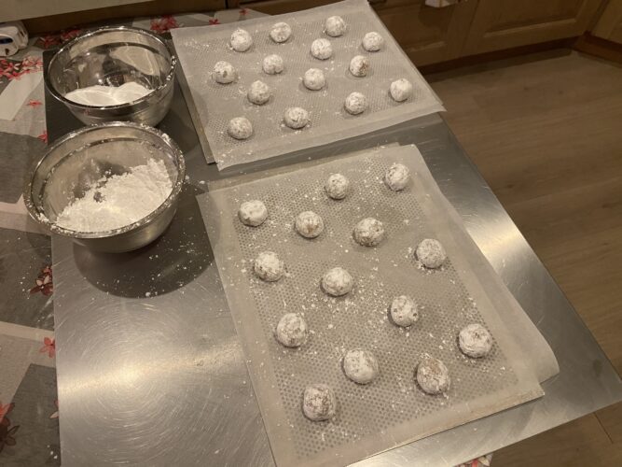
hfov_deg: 67.3
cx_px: 311
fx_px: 467
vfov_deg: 53.0
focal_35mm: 26
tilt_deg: -57.6
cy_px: 234
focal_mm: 4.25
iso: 320
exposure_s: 1/50
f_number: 1.8
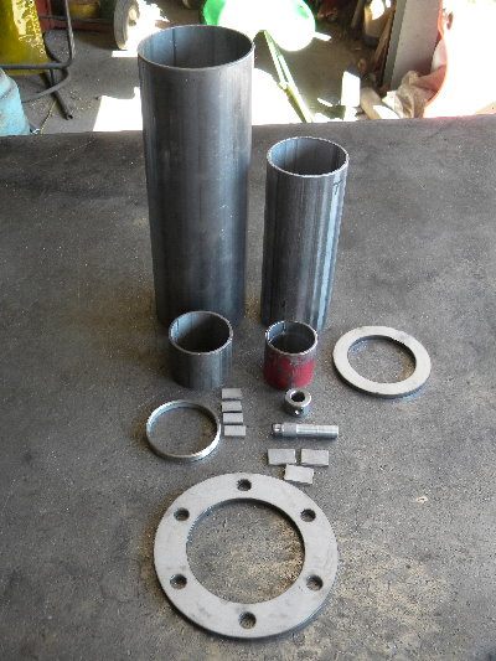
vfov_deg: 51.3
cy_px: 330
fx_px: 687
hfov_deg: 39.7
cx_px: 248
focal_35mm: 36
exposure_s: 1/60
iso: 223
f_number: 3.7
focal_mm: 6.4
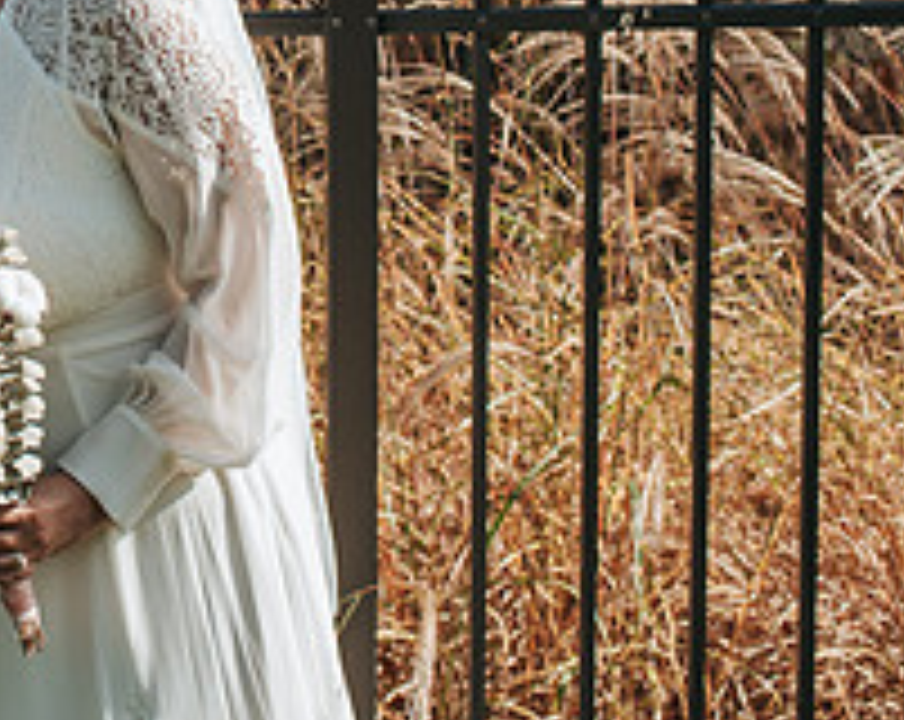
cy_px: 7
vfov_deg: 15.2
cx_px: -189
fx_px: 2644
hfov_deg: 18.4
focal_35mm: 99
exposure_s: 1/1250
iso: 160
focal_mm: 35
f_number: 3.5
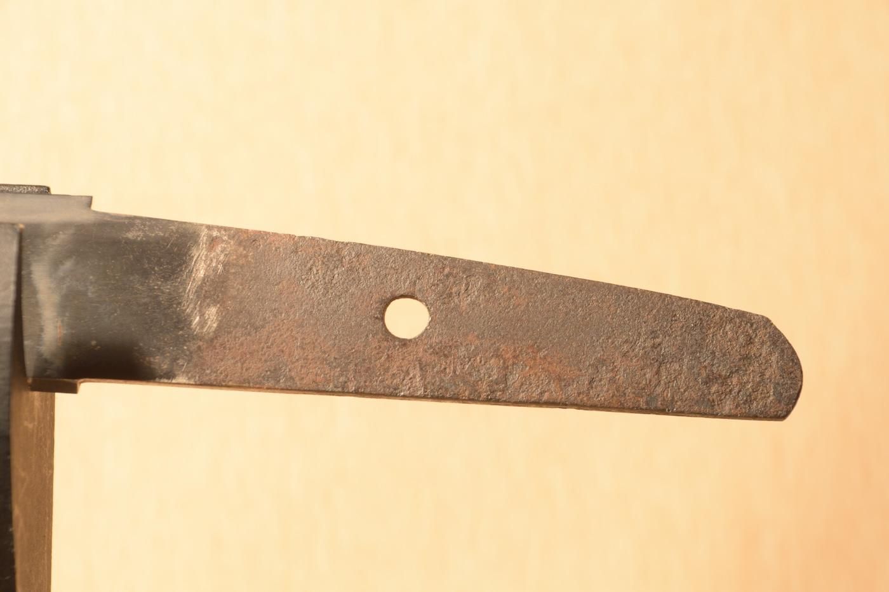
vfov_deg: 9.1
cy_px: 296
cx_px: 444
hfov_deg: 13.7
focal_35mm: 150
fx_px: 3701
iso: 400
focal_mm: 100
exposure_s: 1/1.6
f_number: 11
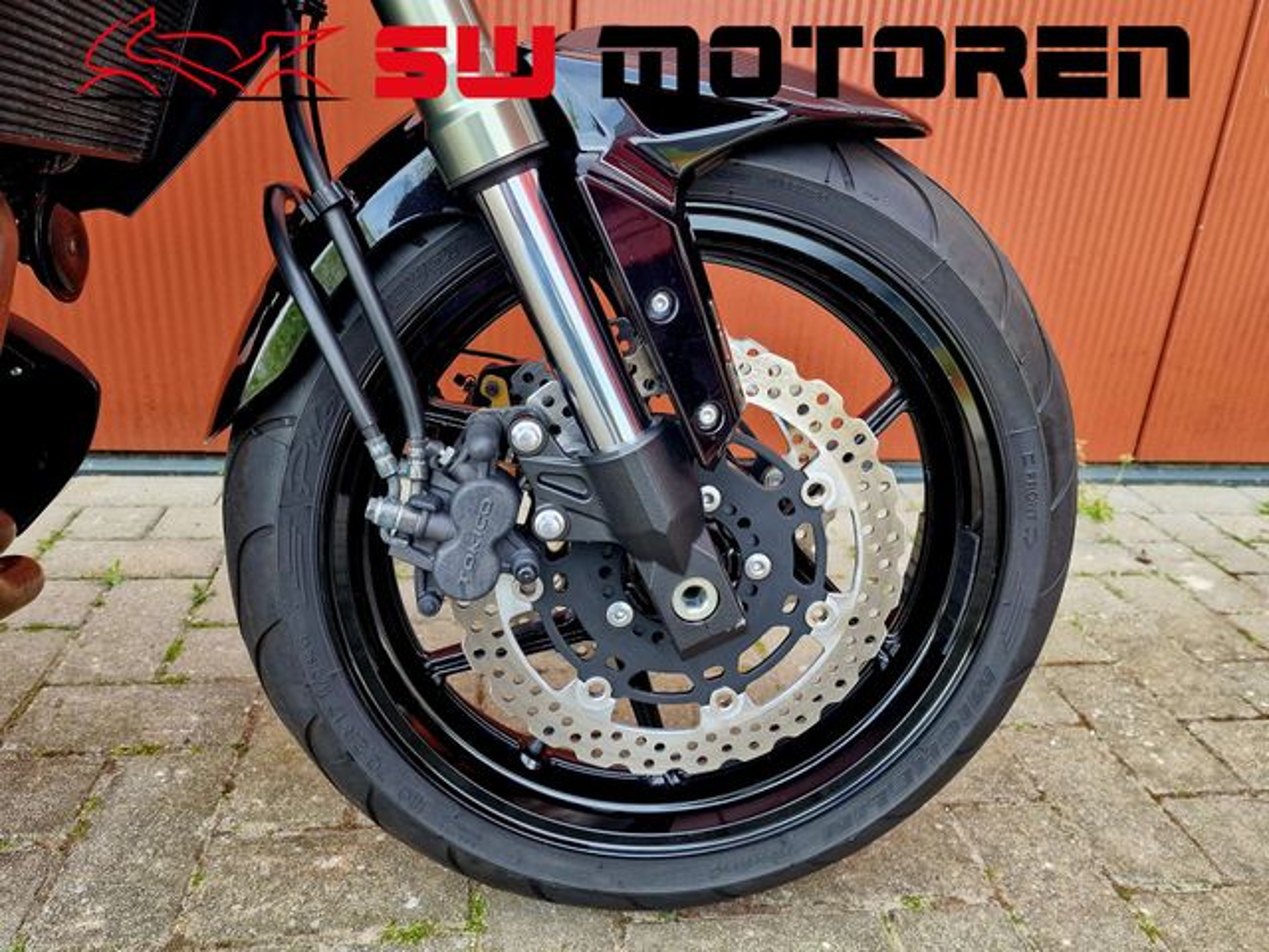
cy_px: 476
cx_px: 634
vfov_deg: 58.9
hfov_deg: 73.9
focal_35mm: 23
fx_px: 843
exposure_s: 1/182
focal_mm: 6.4
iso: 50
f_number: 1.8
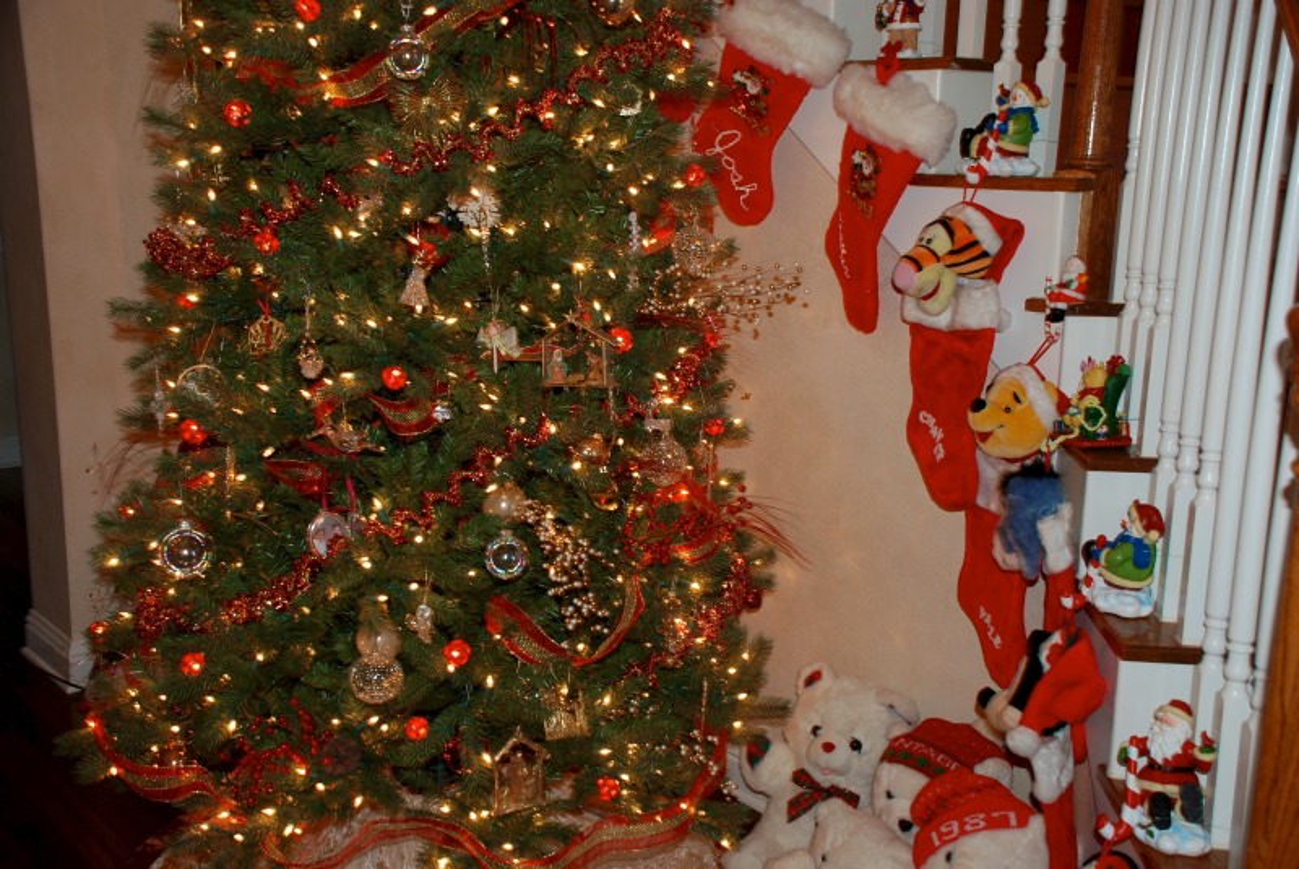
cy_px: 434
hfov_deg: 49.5
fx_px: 1408
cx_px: 650
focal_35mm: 39
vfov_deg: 34.3
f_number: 4
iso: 100
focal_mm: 26
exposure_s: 1/8
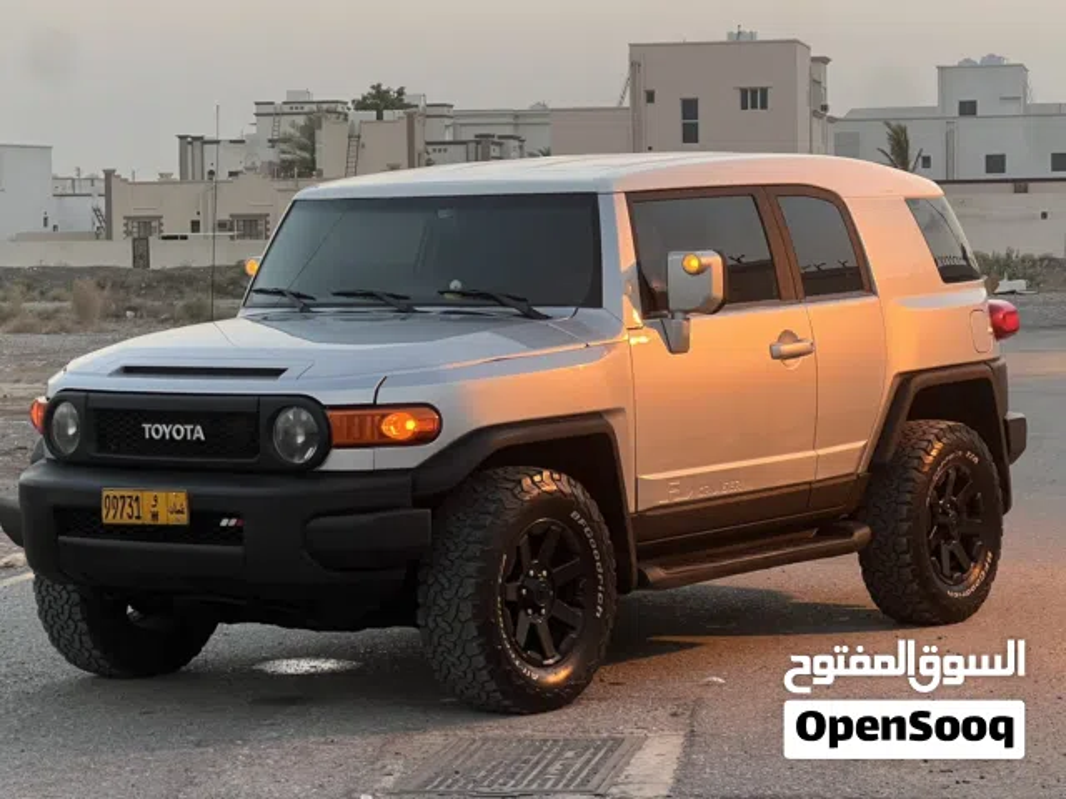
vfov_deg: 19.1
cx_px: 533
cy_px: 400
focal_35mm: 77
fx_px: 2371
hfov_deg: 25.3
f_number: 2.8
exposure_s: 1/100
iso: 200
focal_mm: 9
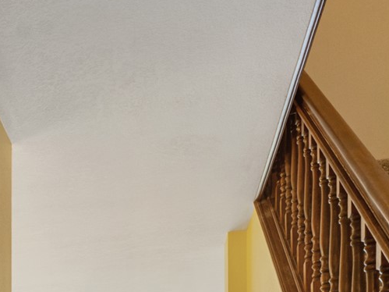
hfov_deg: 24.5
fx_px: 753
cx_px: -141
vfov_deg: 18.4
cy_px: 487
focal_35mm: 67
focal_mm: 16
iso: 250
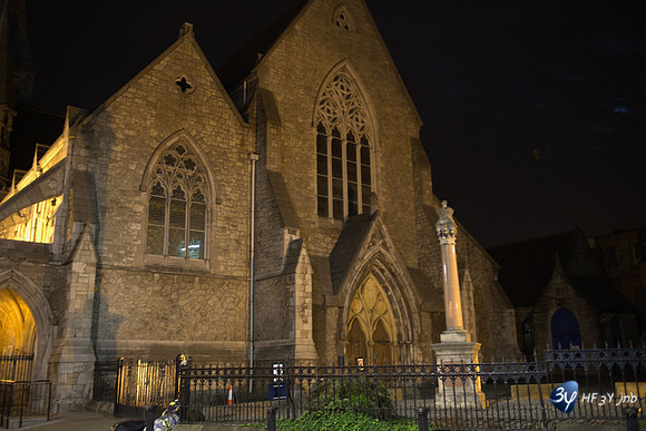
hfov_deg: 58.7
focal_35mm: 32
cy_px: 216
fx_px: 574
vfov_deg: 41.1
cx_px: 323
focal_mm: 32
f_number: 2.8
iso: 2500
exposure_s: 1/6
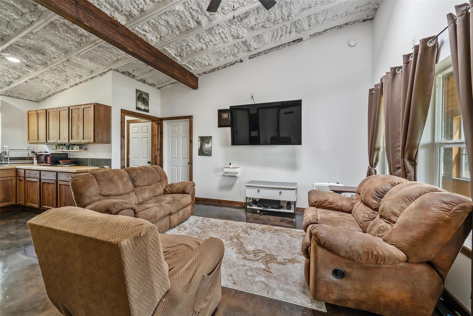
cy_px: 158
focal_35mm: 14
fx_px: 184
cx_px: 236
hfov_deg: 104.3
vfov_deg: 81.2
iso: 800
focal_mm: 14
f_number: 8
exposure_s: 1/20
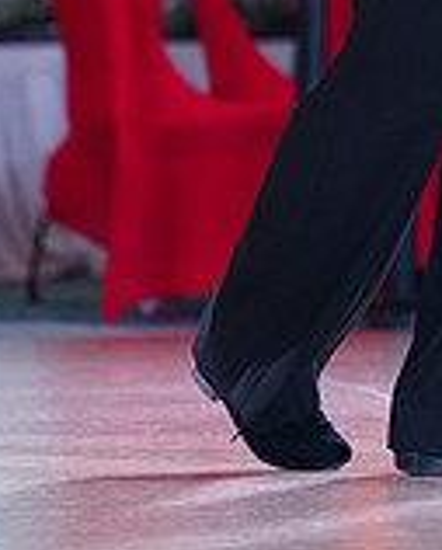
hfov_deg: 3.6
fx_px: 6946
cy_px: -331
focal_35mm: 426
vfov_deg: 4.5
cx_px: 593
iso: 2000
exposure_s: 1/500
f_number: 2.8
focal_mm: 124
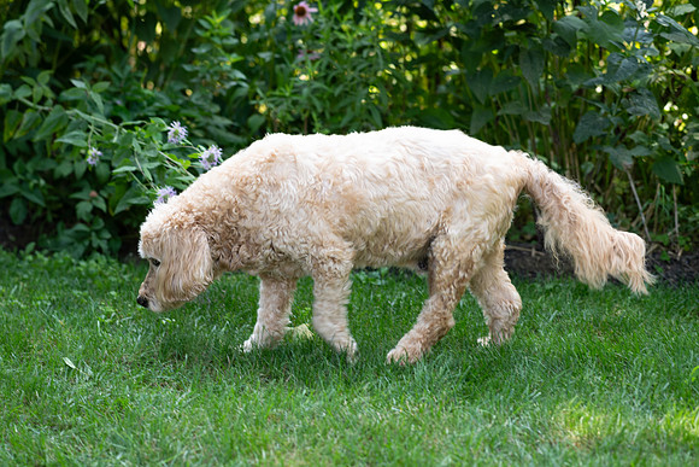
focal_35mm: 127
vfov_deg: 10.8
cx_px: 279
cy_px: 277
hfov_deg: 16.1
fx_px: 2469
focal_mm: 105
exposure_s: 1/200
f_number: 2.8
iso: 125
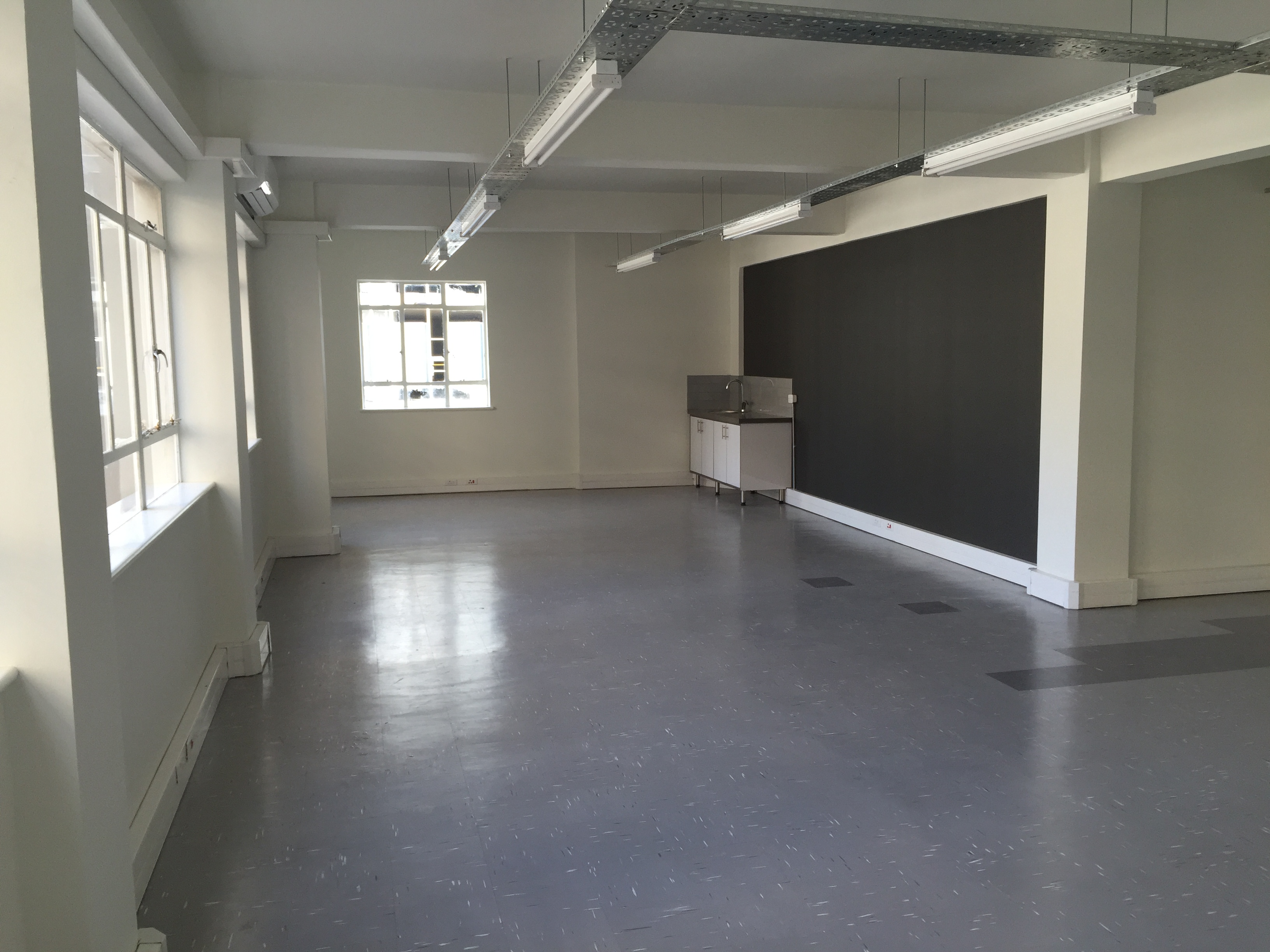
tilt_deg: -7.0
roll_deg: +0.2
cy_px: 476
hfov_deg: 61.7
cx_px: 635
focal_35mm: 29
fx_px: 1064
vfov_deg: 48.2
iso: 50
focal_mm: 4.15
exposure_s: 1/100
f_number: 2.2
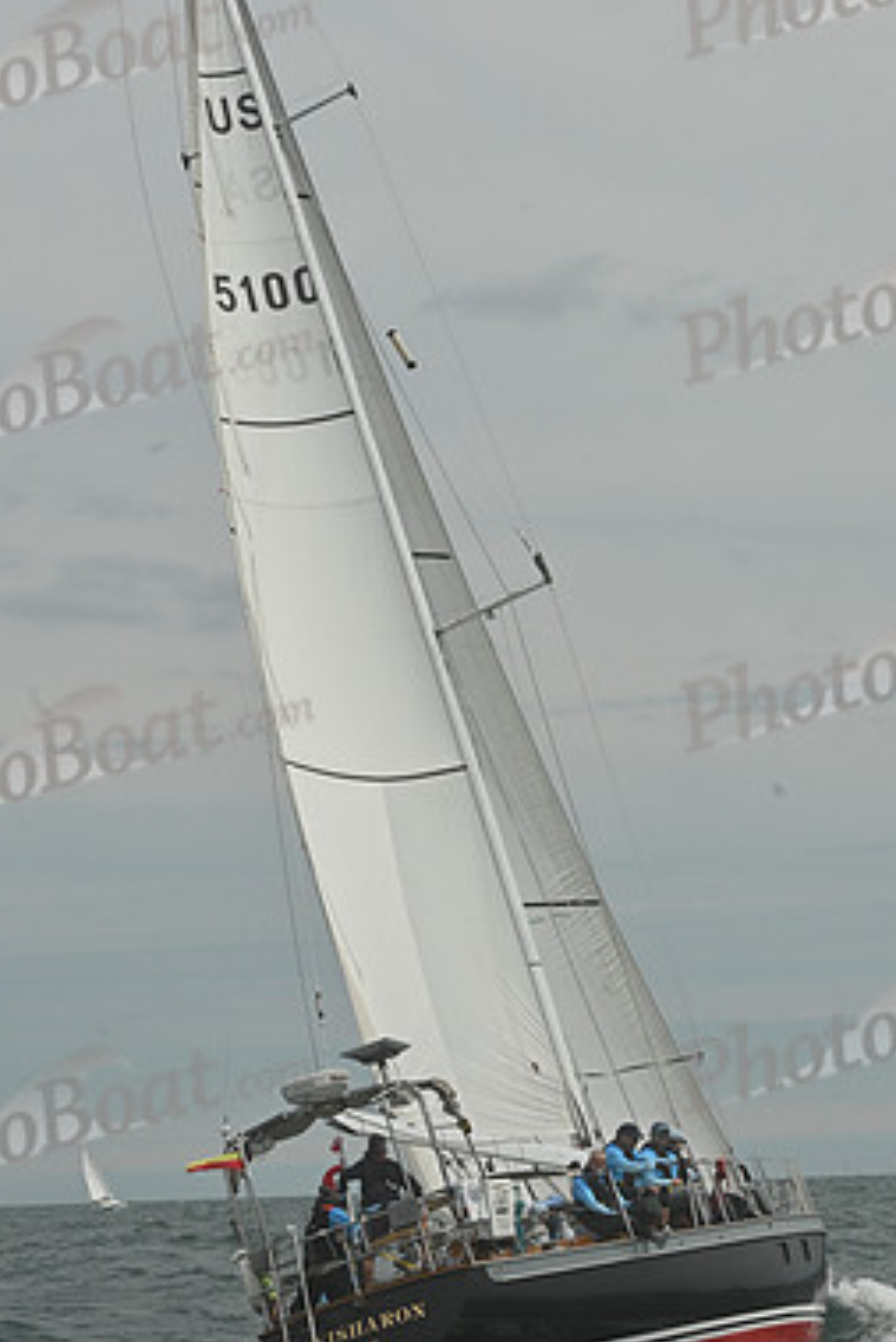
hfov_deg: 12.8
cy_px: 528
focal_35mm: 107
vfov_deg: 19.1
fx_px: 3991
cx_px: 498
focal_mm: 70
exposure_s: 1/1250
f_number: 13
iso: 320
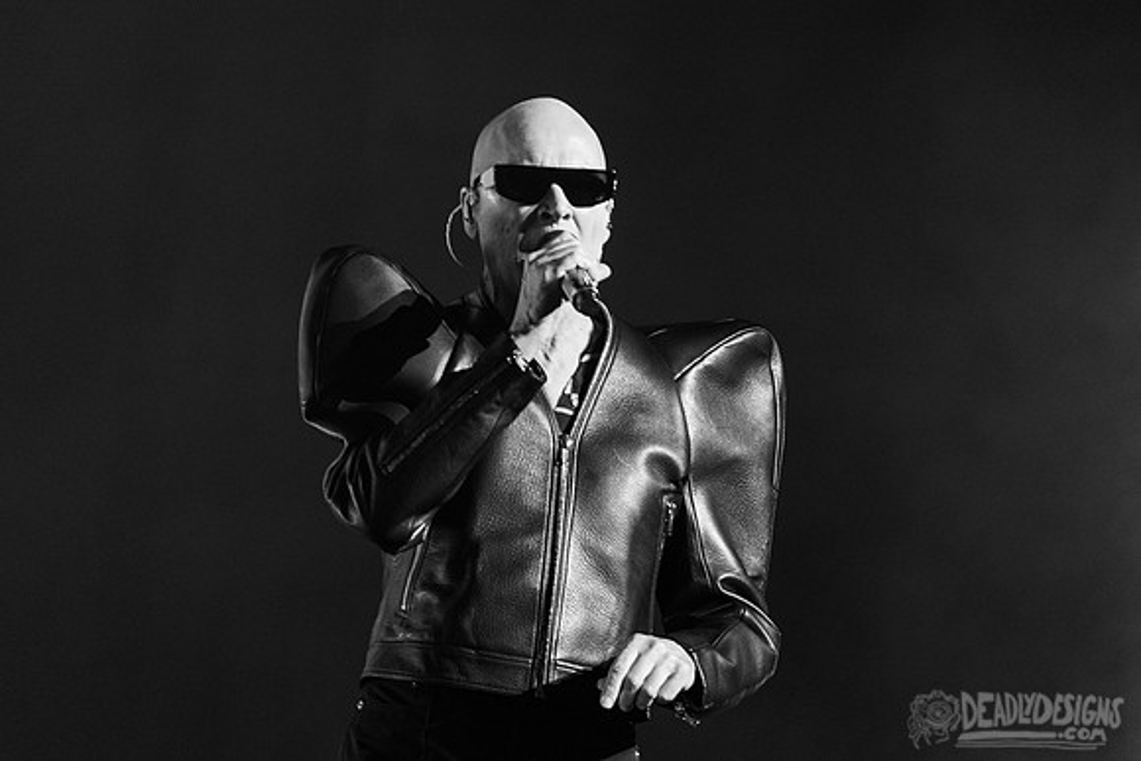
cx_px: 570
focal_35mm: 532
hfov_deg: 3.9
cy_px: 311
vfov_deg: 2.6
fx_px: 16859
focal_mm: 450
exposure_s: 1/250
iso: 4000
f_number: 6
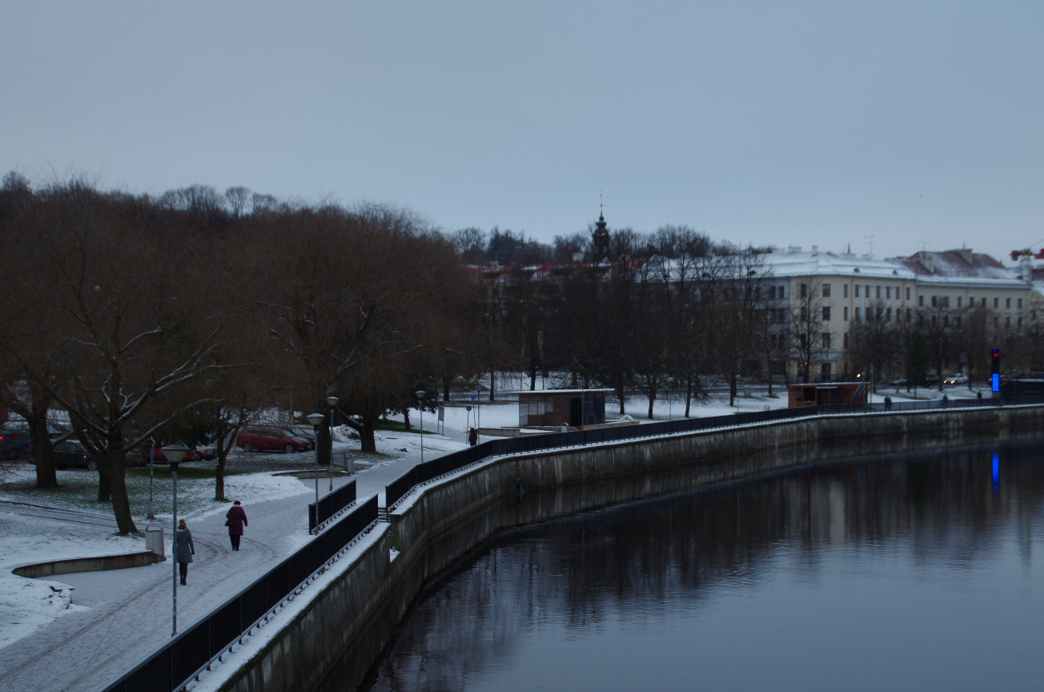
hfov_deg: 27.0
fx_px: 2171
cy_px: 388
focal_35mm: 75
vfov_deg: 18.1
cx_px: 584
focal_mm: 40
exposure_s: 1/80
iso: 125
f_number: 4.5
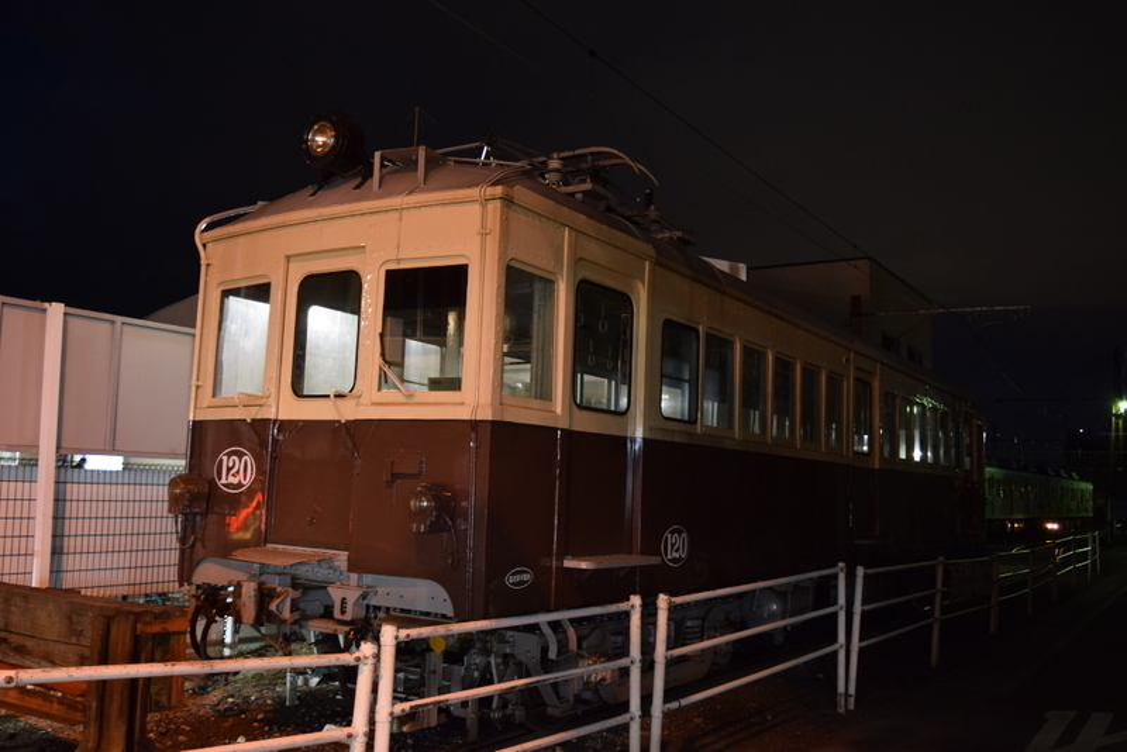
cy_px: 376
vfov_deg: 38.4
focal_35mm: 34
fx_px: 1080
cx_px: 564
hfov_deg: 55.1
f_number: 4
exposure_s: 1/10
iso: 800
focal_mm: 23
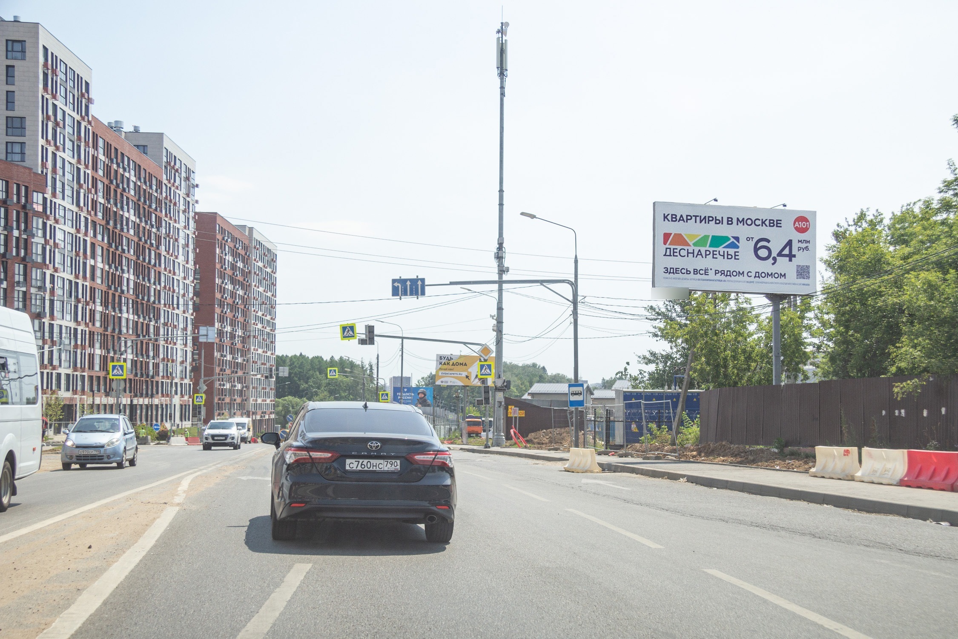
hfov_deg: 21.7
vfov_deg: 14.6
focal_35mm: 94
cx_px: 479
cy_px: 320
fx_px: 2501
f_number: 5.6
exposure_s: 1/640
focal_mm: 26
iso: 200
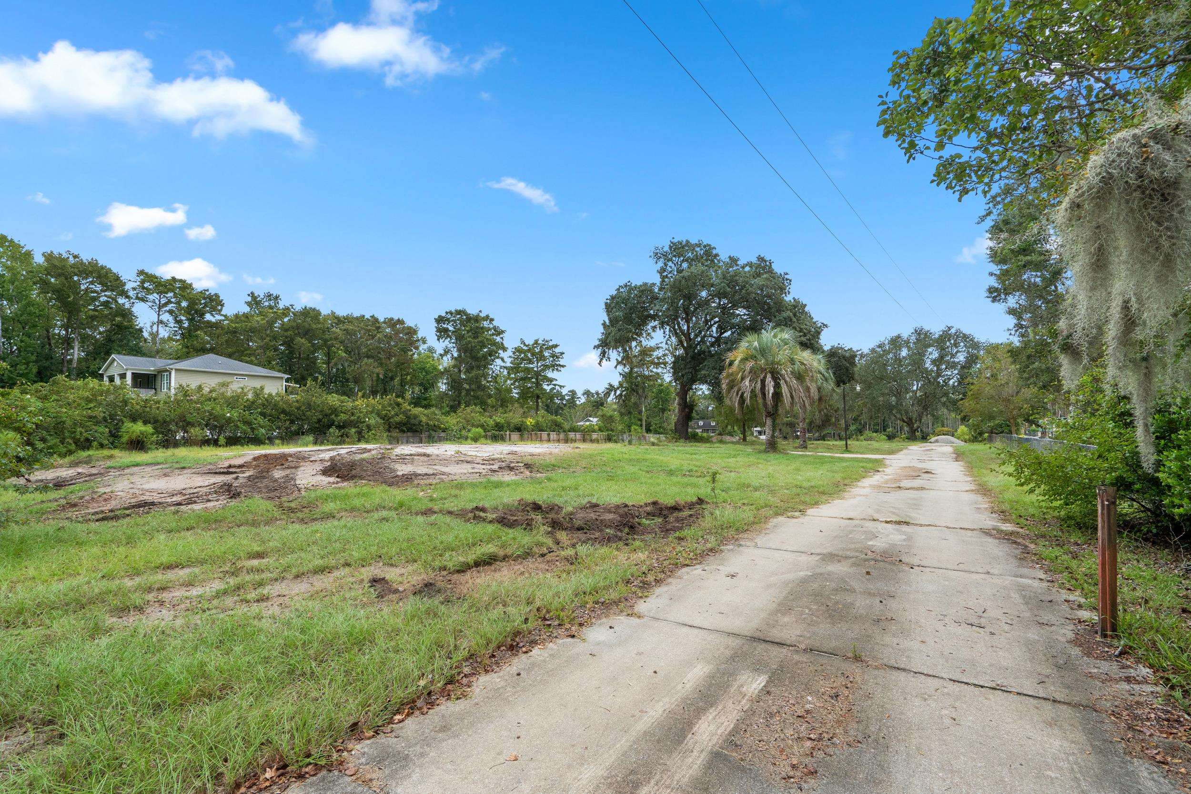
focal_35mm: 16
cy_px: 397
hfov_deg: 96.7
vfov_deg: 73.8
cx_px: 596
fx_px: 529
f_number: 8
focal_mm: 16
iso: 640
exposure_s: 1/250
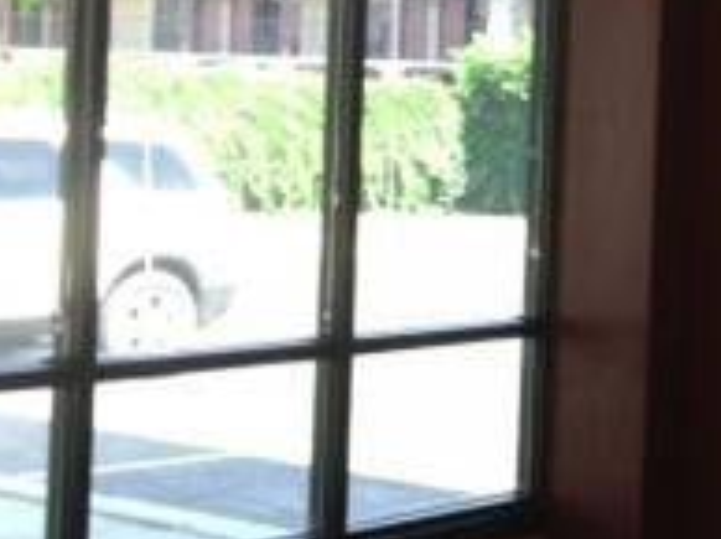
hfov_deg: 17.4
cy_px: 130
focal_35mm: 109
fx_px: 2268
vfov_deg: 13.5
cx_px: 821
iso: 50
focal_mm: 4.13
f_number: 2.4
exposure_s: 1/20
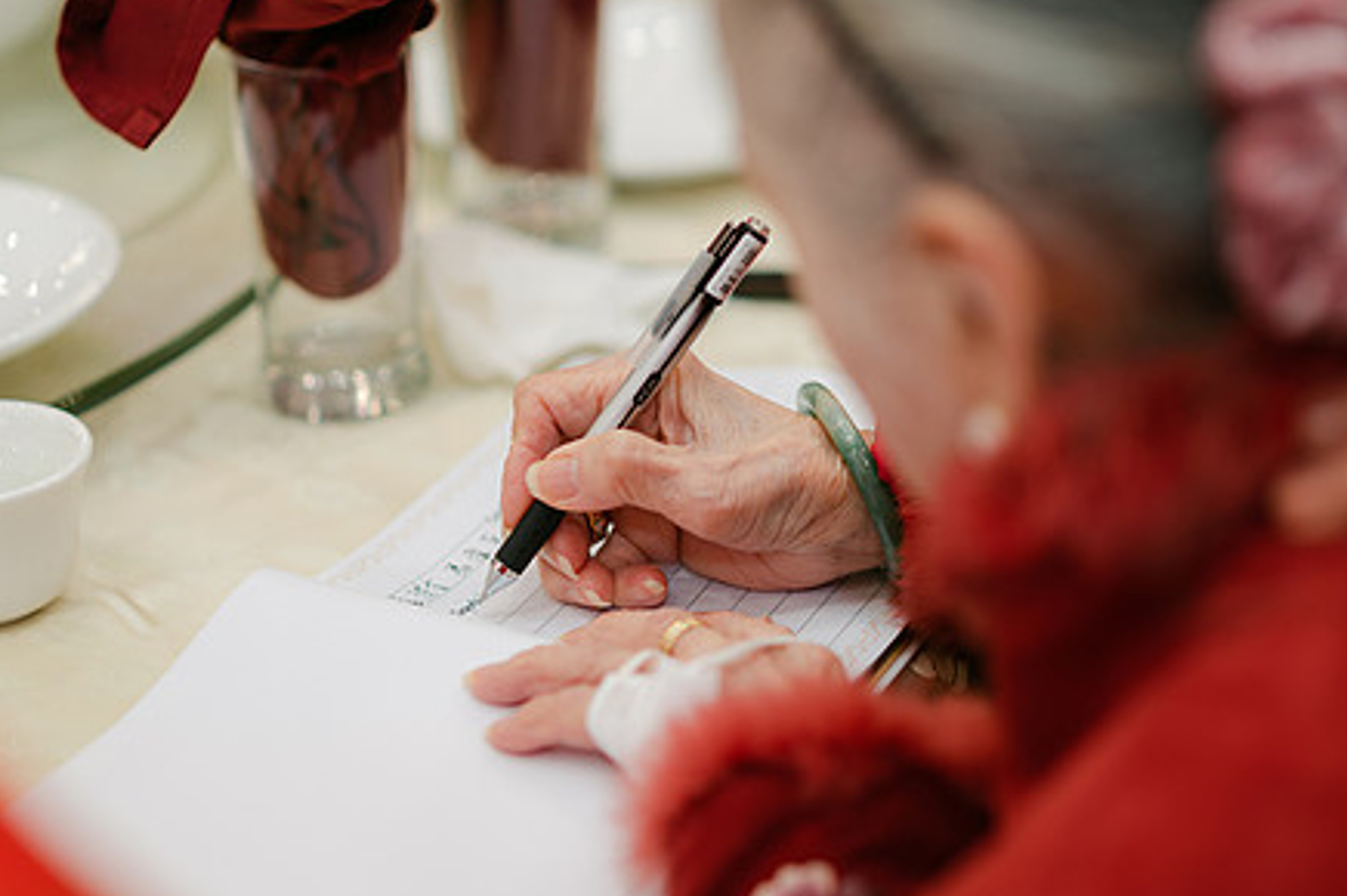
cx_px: 738
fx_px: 4225
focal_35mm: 113
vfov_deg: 12.1
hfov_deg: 18.1
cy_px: 476
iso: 250
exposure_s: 1/125
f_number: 2
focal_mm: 85
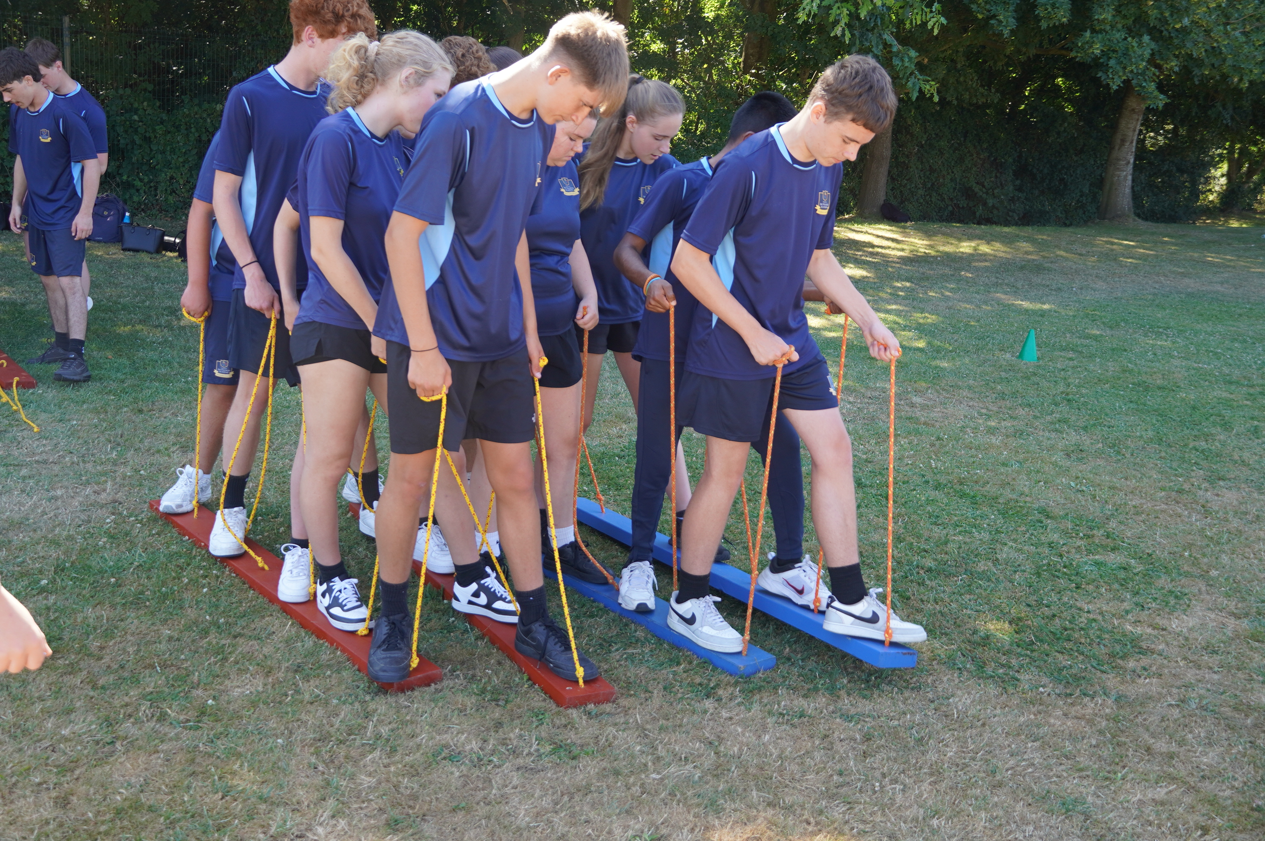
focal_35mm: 39
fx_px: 1369
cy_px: 420
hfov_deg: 49.6
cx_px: 632
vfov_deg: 34.1
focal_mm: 26
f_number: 4
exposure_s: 1/160
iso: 200
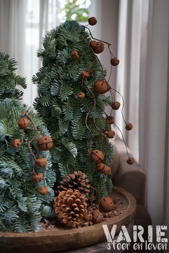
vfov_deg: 40.3
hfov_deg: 27.5
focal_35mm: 49
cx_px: 84
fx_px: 345
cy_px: 126
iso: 2500
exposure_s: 1/160
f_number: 4.5
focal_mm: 49
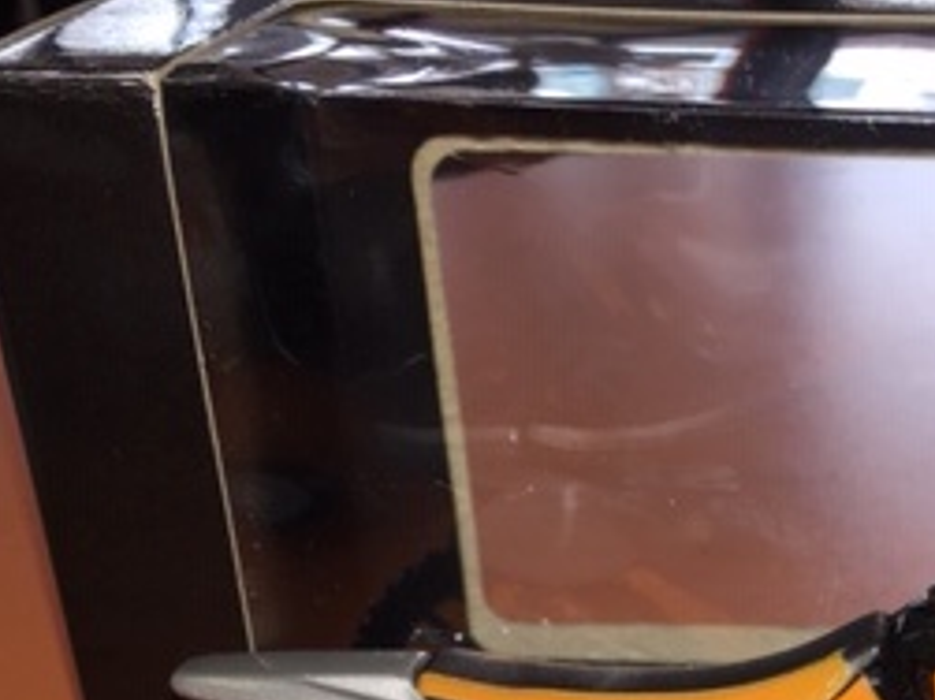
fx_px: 1998
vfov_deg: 18.8
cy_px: 853
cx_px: 995
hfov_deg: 24.8
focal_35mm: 74
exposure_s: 1/98
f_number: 2.2
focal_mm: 4.15
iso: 25
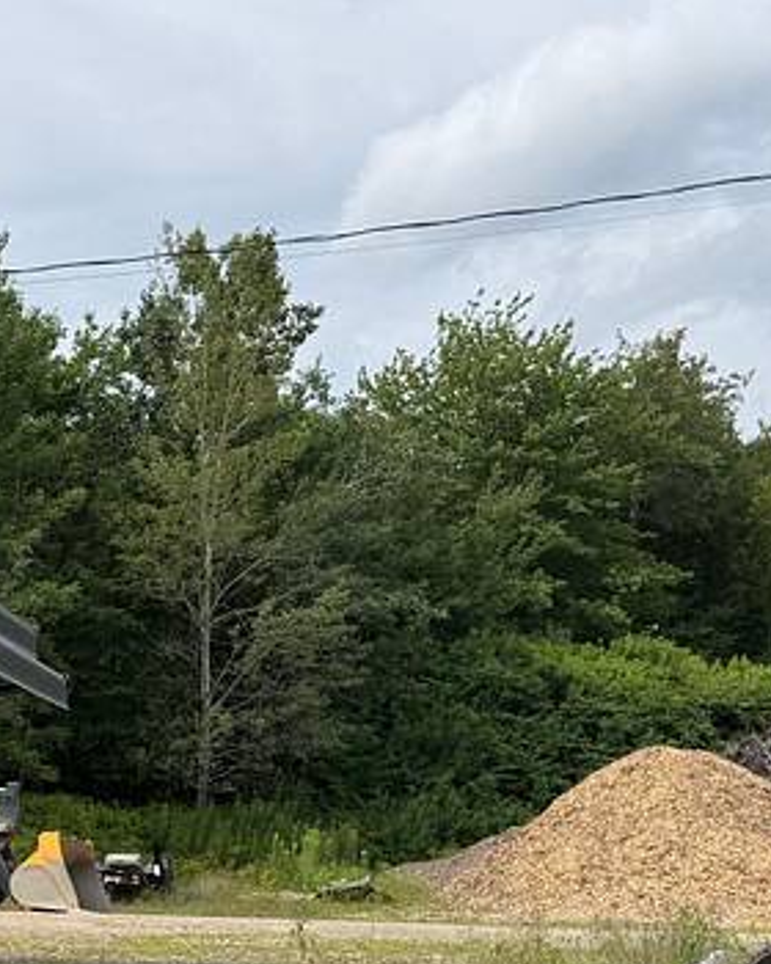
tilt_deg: +0.0
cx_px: -374
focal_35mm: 67
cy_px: 804
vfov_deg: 27.6
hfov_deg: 19.9
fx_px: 1911
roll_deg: -0.6
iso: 80
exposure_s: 1/3759
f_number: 1.78
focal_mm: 6.76
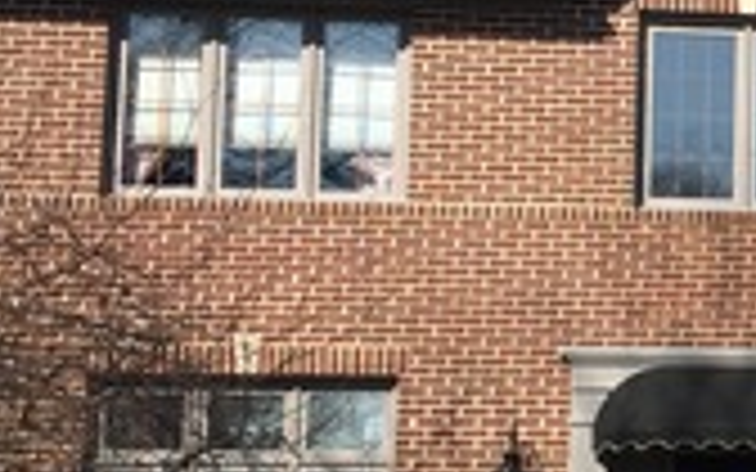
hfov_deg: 16.5
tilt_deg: +7.5
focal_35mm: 117
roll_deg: +0.5
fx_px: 2411
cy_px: 319
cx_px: 1076
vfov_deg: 11.2
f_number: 2.2
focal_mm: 4.15
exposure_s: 1/1464
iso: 32
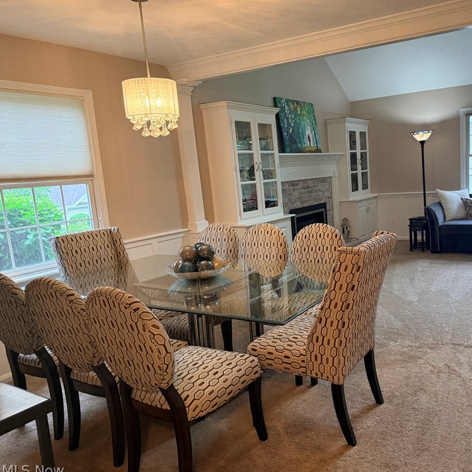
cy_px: 239
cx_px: 321
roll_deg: +3.8
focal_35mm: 29
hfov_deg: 54.3
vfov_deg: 55.6
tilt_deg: -8.8
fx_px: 447
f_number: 1.78
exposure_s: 1/120
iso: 400
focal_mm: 6.76
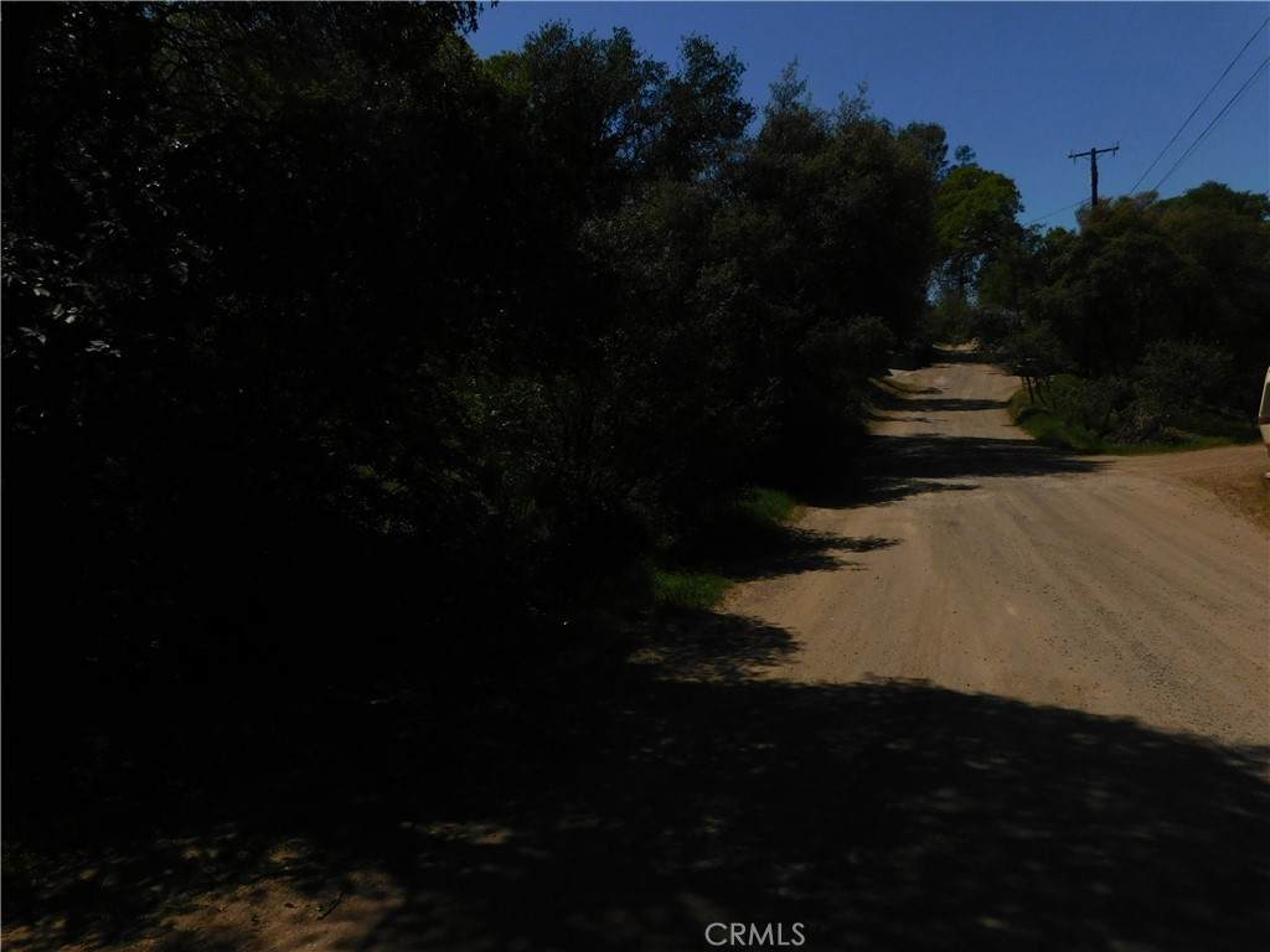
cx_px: 635
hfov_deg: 73.9
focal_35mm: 23
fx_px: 844
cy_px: 476
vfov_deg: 58.9
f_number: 6
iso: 125
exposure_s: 1/1500
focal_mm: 4
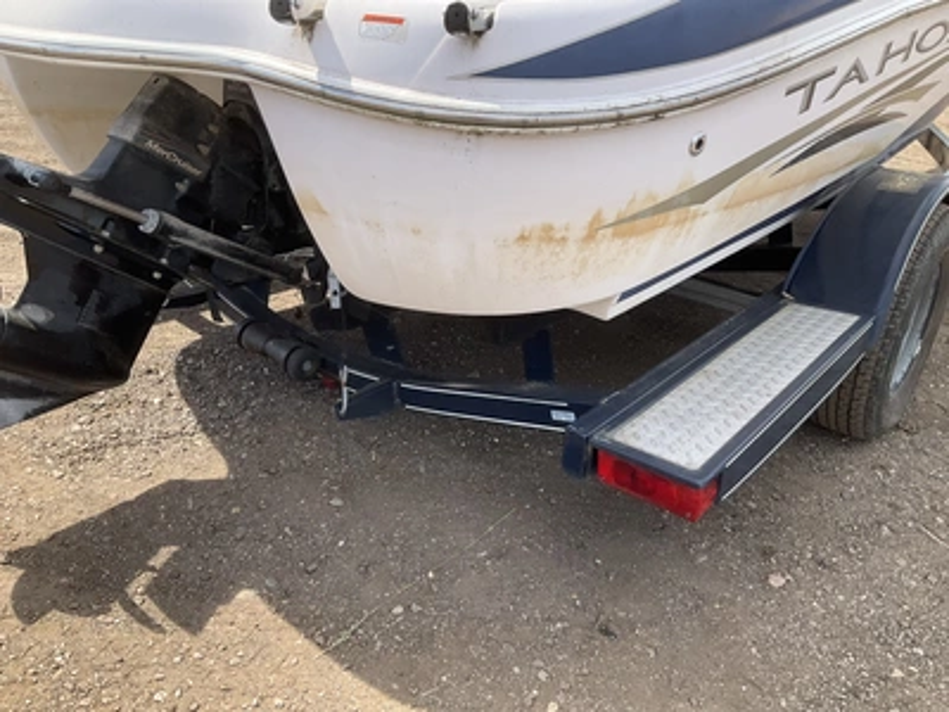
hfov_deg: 61.7
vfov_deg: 48.2
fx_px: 795
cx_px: 474
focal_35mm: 29
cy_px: 356
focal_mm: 3
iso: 25
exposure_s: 1/606
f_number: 1.8
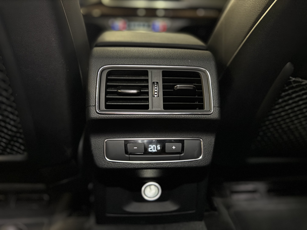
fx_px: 213
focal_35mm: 24
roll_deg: -1.3
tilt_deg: -18.7
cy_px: 115
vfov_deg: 56.8
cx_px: 154
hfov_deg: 71.6
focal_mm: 6.76
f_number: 1.78
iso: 1600
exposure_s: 1/30
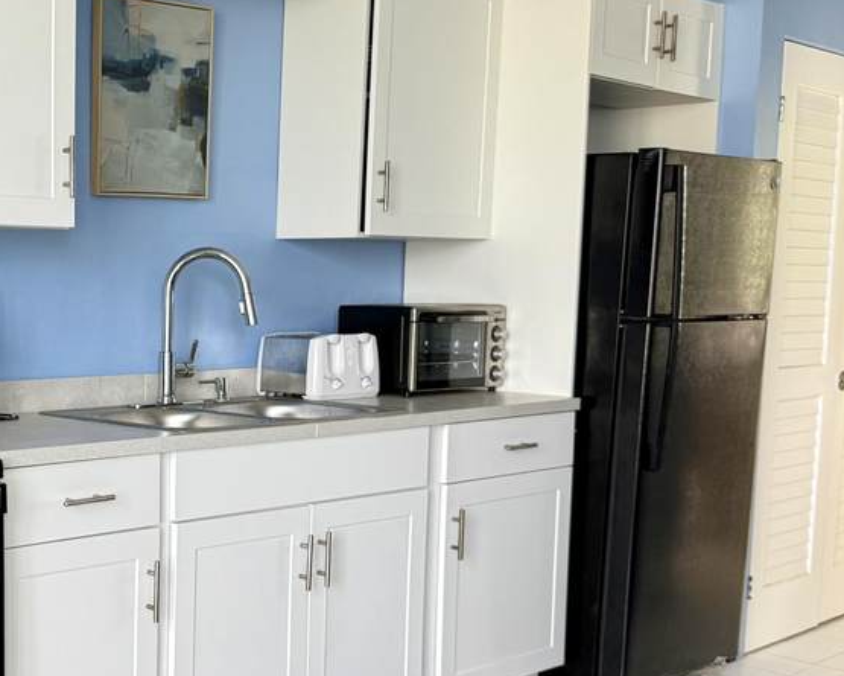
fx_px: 1349
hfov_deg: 33.0
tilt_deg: -6.3
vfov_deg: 28.0
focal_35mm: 54
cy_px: 425
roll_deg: -0.8
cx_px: 93
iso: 200
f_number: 1.78
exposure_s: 1/79
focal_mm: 6.76
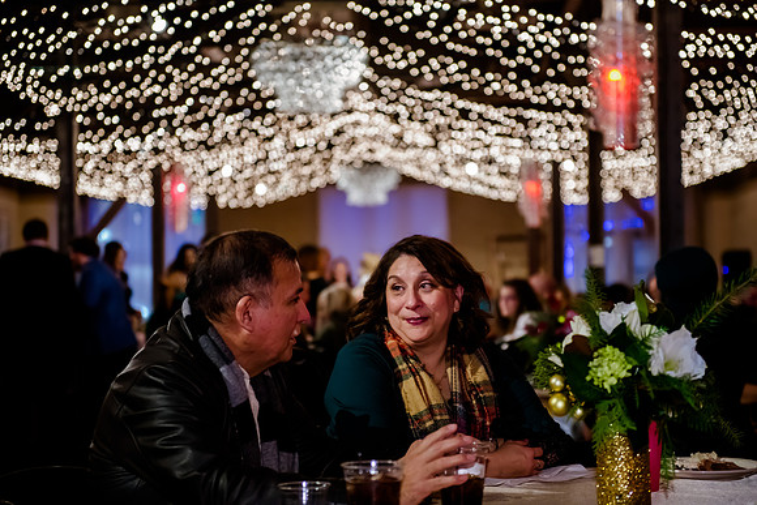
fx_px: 1472
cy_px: 252
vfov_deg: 19.5
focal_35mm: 70
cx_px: 378
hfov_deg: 28.8
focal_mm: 70
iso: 4000
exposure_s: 1/80
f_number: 2.8
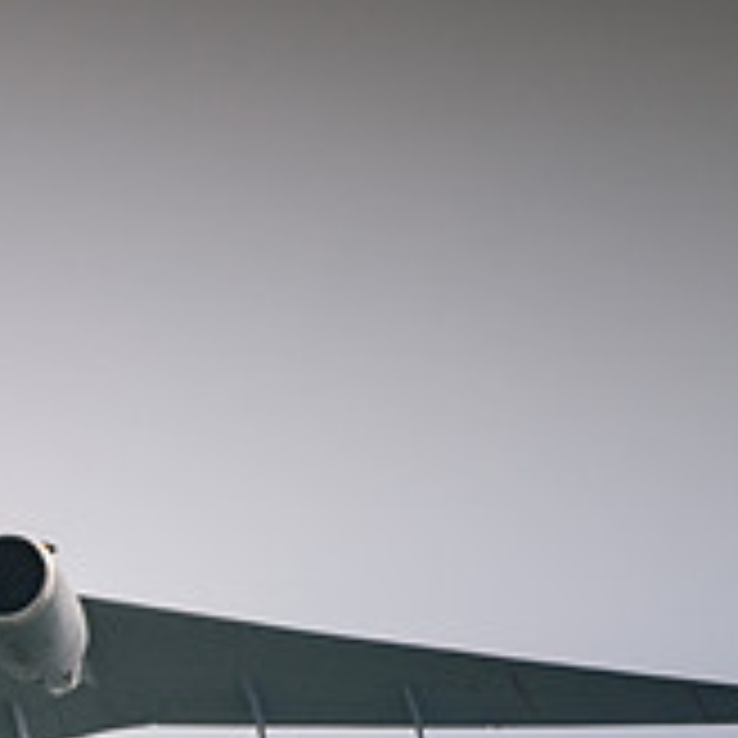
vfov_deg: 0.8
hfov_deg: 0.8
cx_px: -266
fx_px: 54271
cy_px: 693
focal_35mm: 2250
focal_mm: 500
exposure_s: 1/2000
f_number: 5.6
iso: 160
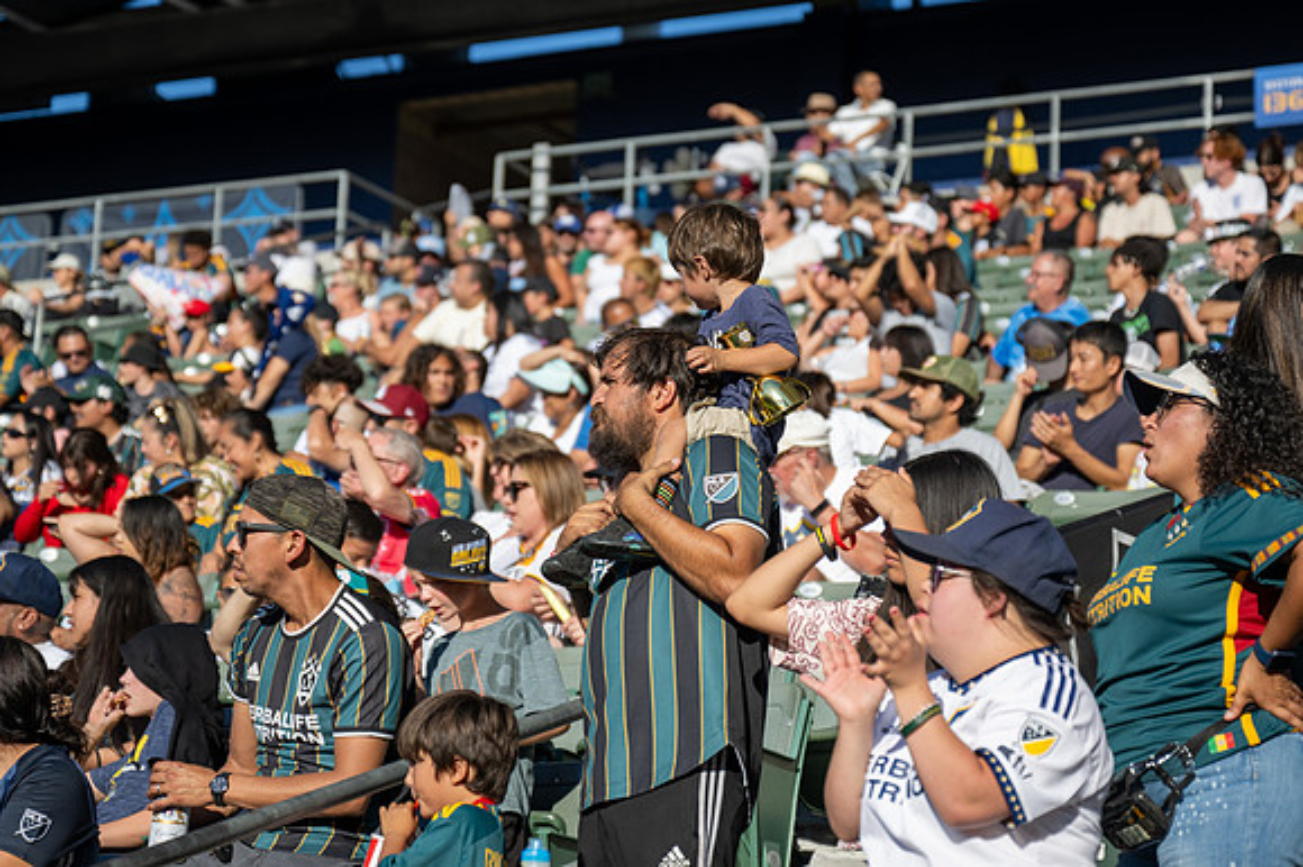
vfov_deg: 13.0
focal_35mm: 105
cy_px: 434
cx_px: 652
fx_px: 3798
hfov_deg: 19.5
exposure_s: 1/1250
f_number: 2.8
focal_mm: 70
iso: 64
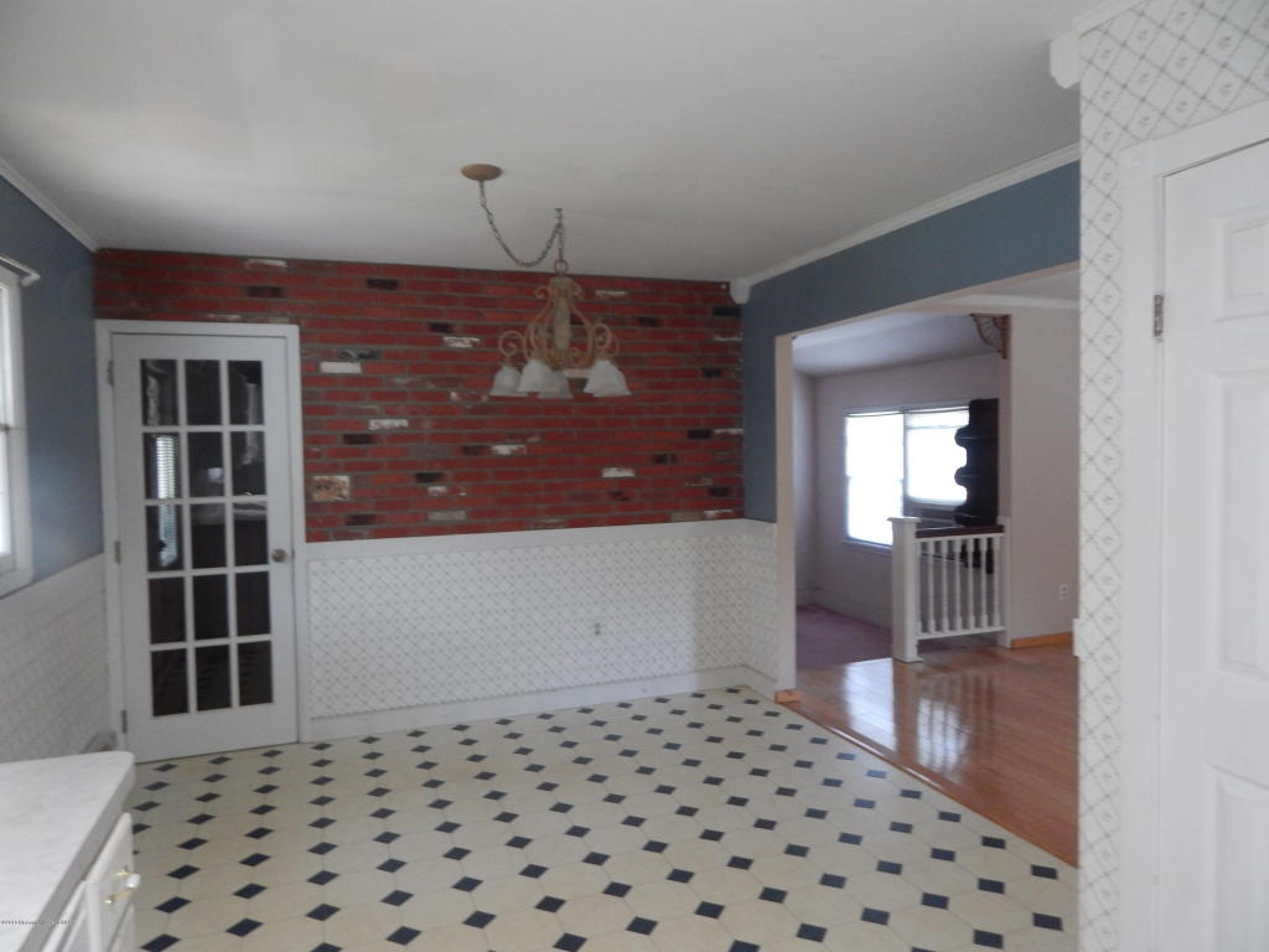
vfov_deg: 58.9
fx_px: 843
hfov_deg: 73.9
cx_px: 634
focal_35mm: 23
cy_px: 476
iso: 360
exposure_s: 1/30
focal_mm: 4
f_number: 3
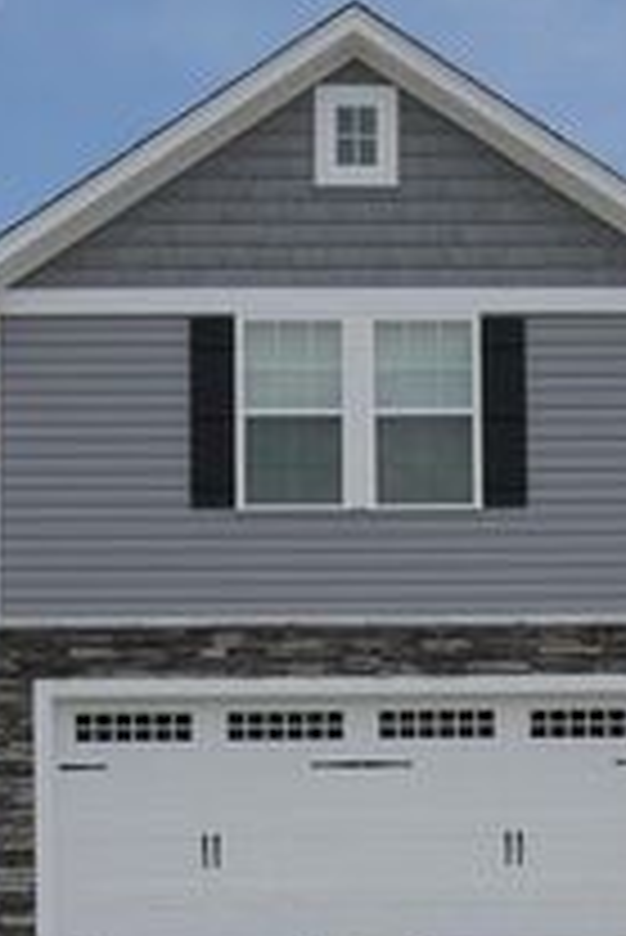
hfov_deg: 18.1
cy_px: 803
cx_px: 446
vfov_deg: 26.3
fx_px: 1953
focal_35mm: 75
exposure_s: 1/640
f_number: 10
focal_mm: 15
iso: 200
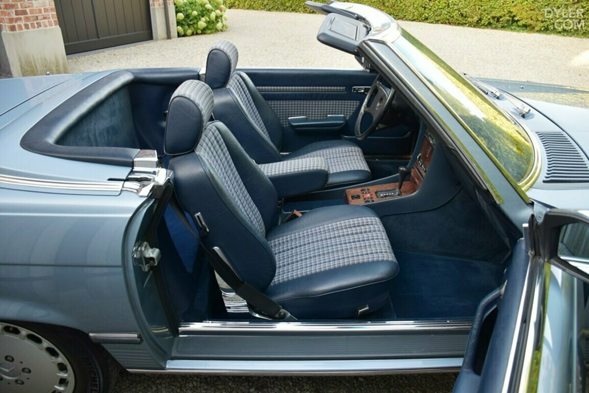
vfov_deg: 47.9
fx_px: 442
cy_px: 196
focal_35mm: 27
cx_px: 294
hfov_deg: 67.4
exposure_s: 1/80
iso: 400
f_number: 3.5
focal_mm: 18
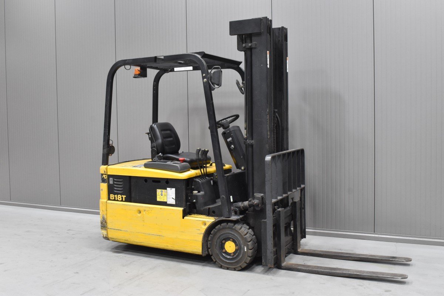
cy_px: 148
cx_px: 222
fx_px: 444
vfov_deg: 36.9
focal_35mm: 36
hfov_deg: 53.1
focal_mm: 24
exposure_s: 1/13
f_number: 8
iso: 1600
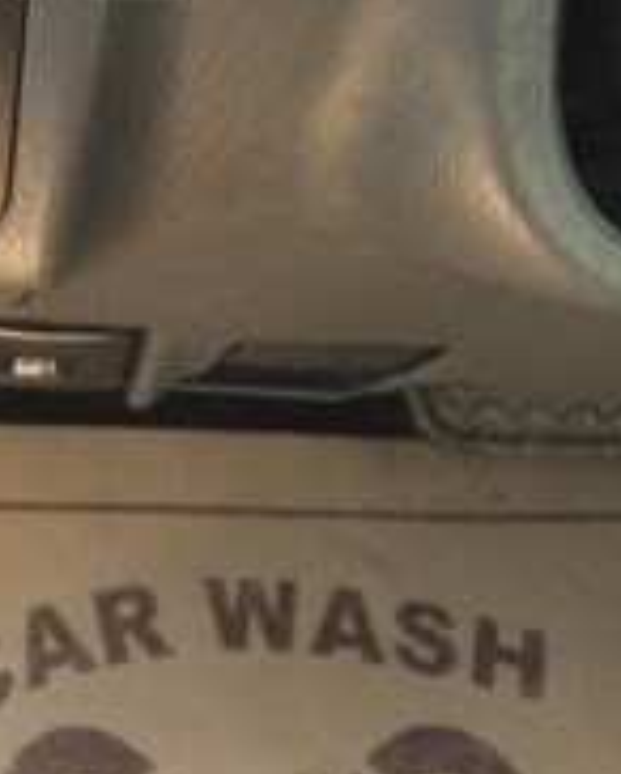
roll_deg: -1.4
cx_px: -140
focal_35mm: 77
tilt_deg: -30.7
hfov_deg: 18.8
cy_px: -51
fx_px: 1766
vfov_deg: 23.4
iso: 64
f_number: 2.2
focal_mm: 4.15
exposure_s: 1/33
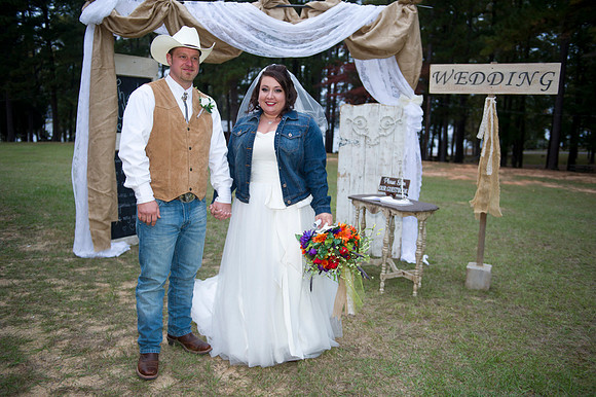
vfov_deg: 38.8
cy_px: 198
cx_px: 298
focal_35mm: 34
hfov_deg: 55.8
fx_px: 563
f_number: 2.8
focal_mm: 34
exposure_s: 1/100
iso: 800
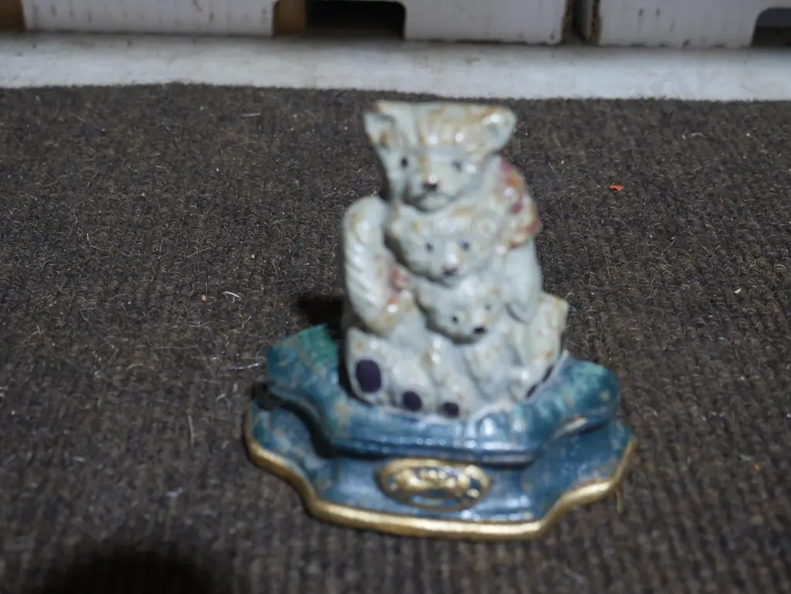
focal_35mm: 50
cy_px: 297
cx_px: 396
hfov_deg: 38.2
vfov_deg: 29.1
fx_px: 1143
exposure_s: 1/60
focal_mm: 25
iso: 800
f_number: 5.3
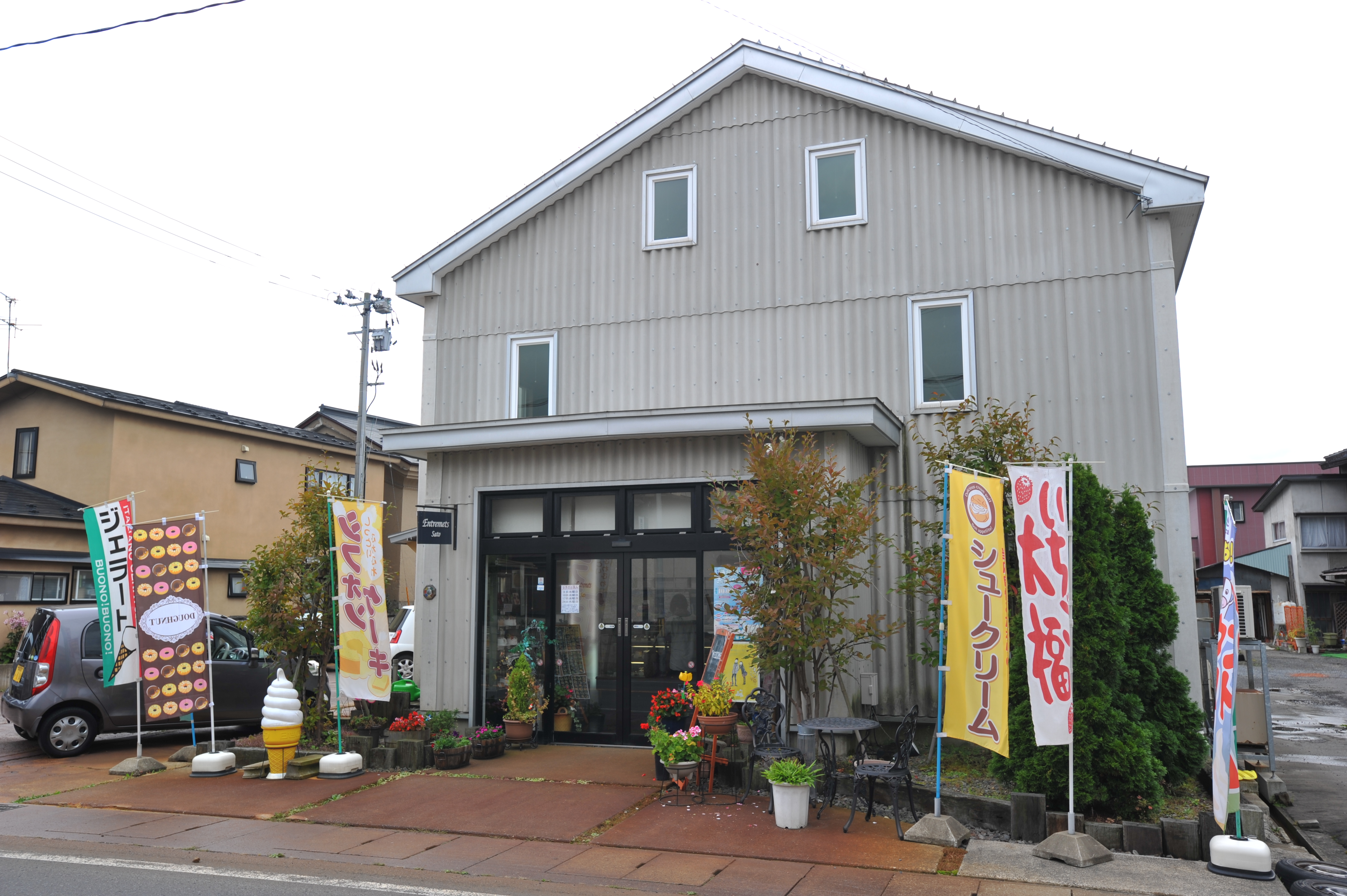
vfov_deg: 43.6
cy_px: 448
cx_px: 674
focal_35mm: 30
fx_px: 1122
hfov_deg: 62.0
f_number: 10
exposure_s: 1/100
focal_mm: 30
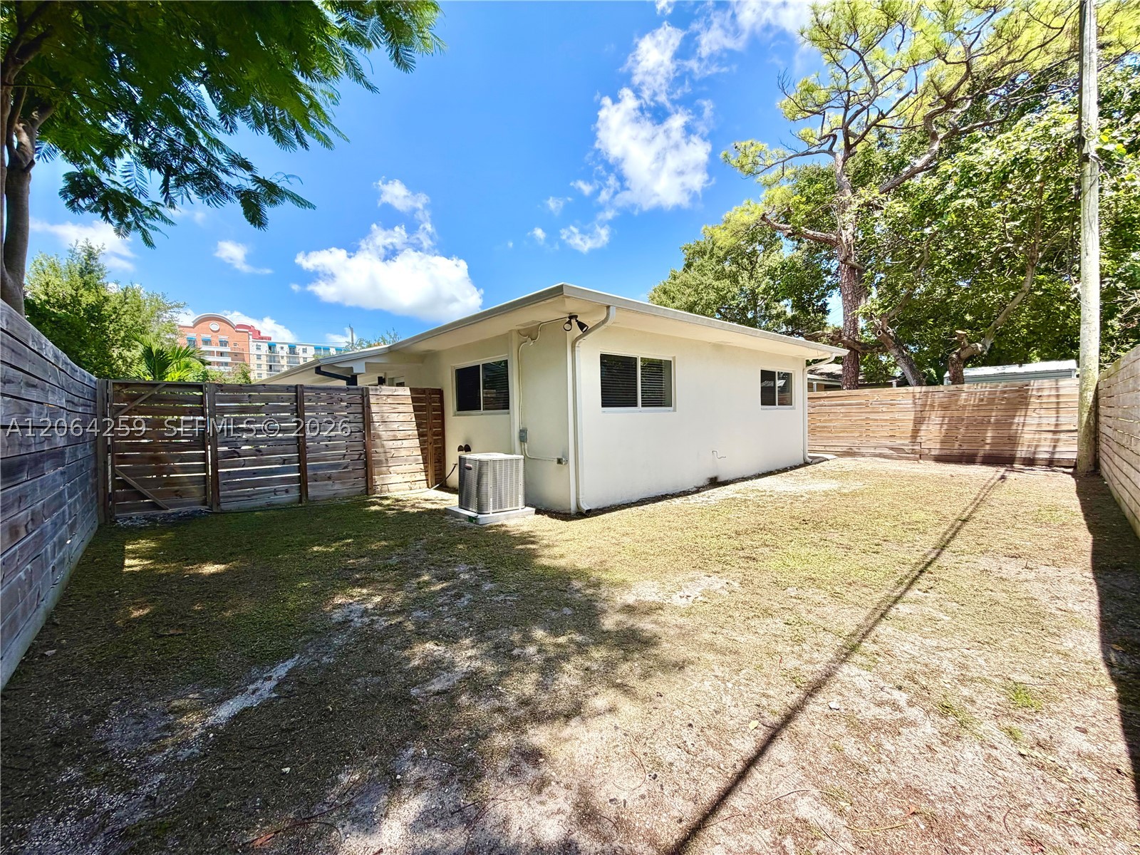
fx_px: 461
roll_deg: +1.6
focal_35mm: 14
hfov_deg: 102.1
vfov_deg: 85.7
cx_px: 570
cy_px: 428
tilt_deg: -1.7
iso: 40
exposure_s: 1/770
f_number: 2.2
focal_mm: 2.22
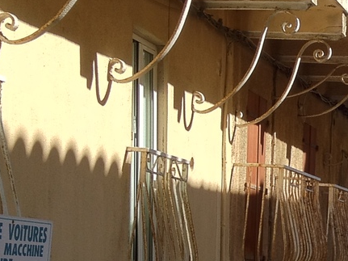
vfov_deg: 11.3
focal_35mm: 130
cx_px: 547
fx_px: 1307
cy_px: 268
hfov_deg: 14.1
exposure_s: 1/421
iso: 64
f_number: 2.4
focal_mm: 4.28
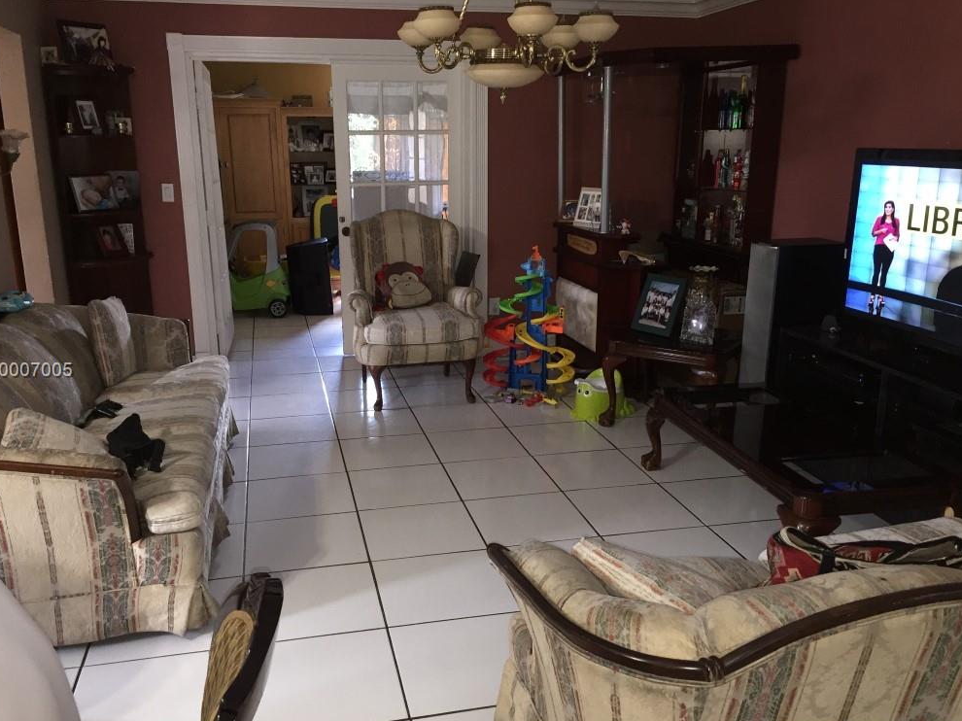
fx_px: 834
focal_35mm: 30
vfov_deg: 46.8
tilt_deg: -15.4
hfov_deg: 60.0
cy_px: 371
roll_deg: +0.2
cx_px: 469
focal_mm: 4.15
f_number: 2.2
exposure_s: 1/16
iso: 200
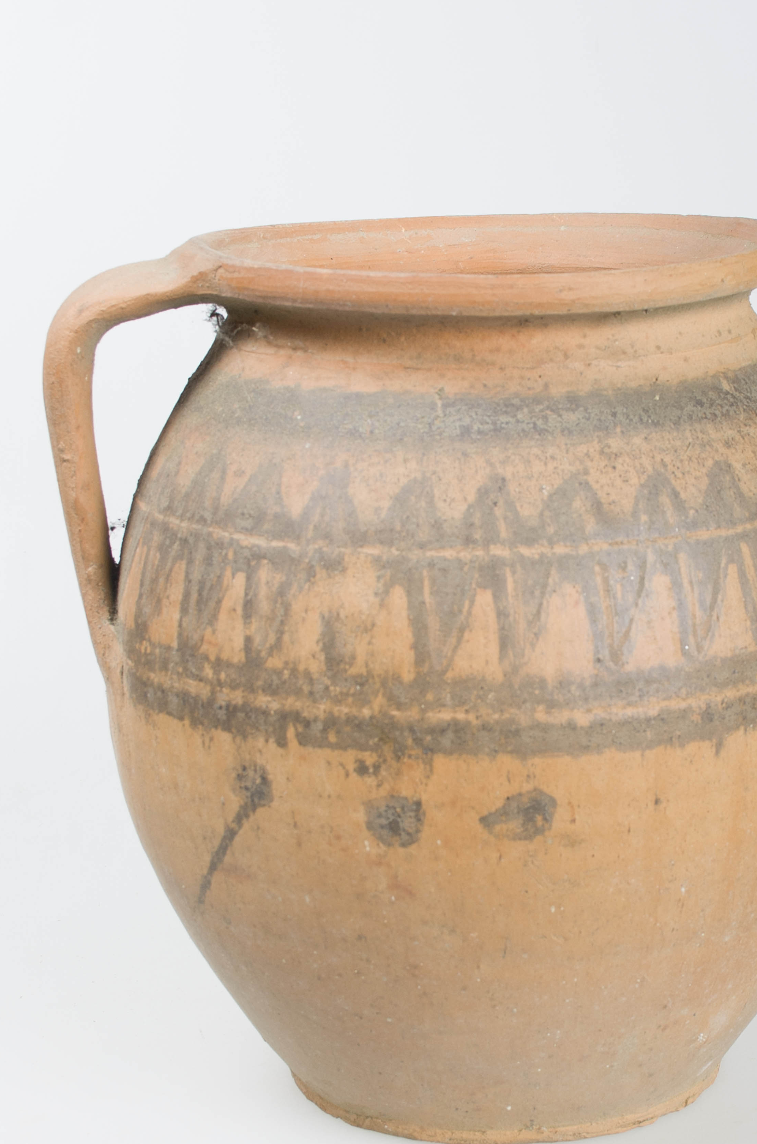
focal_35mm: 53
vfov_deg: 37.5
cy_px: 672
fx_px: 1679
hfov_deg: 25.3
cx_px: 504
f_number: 5.6
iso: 100
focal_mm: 24
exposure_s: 1/200
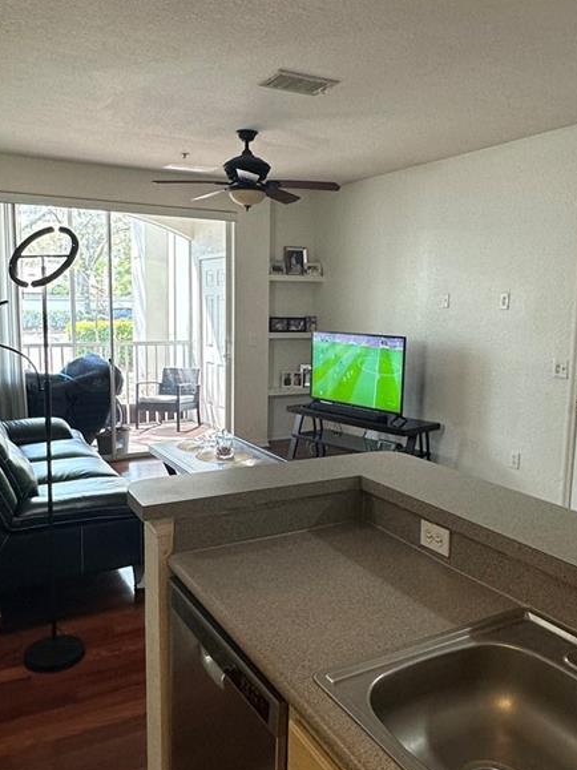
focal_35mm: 29
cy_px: 384
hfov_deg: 48.2
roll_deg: -1.3
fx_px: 645
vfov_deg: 61.7
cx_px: 291
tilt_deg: -7.6
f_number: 2.2
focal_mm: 2.22
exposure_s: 1/120
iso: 160
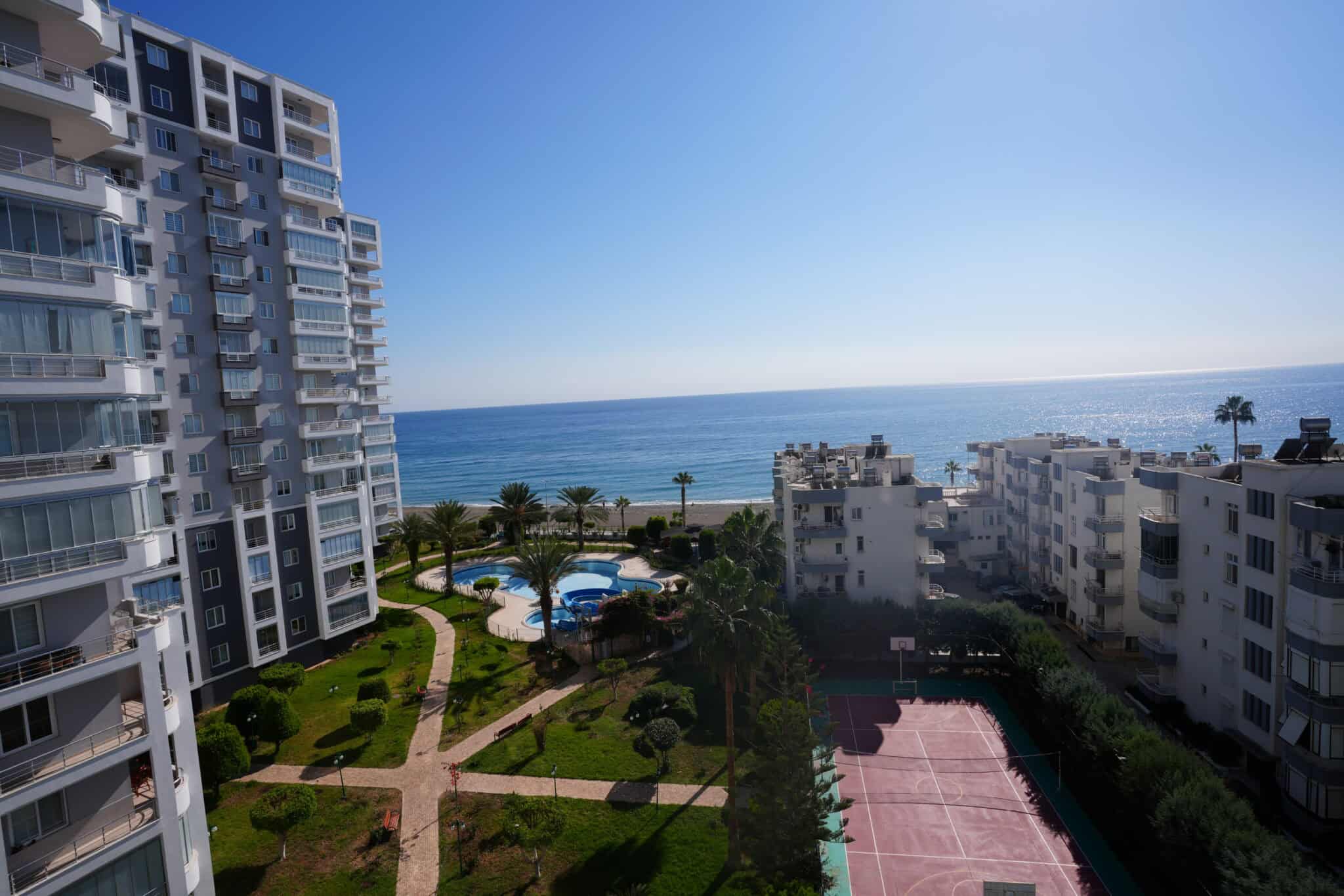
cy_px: 448
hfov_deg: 90.0
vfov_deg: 67.4
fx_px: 672
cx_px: 672
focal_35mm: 18
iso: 100
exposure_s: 1/320
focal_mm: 18
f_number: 10
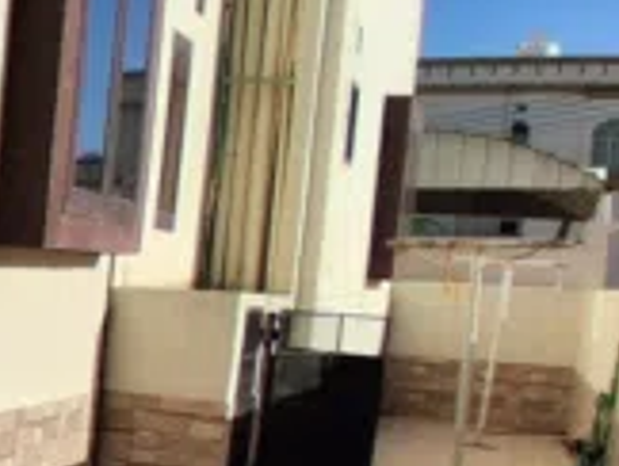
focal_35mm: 67
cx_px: -554
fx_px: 1200
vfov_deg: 21.5
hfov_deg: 19.6
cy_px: 424
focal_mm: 1.4
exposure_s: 1/2387
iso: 50
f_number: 2.2
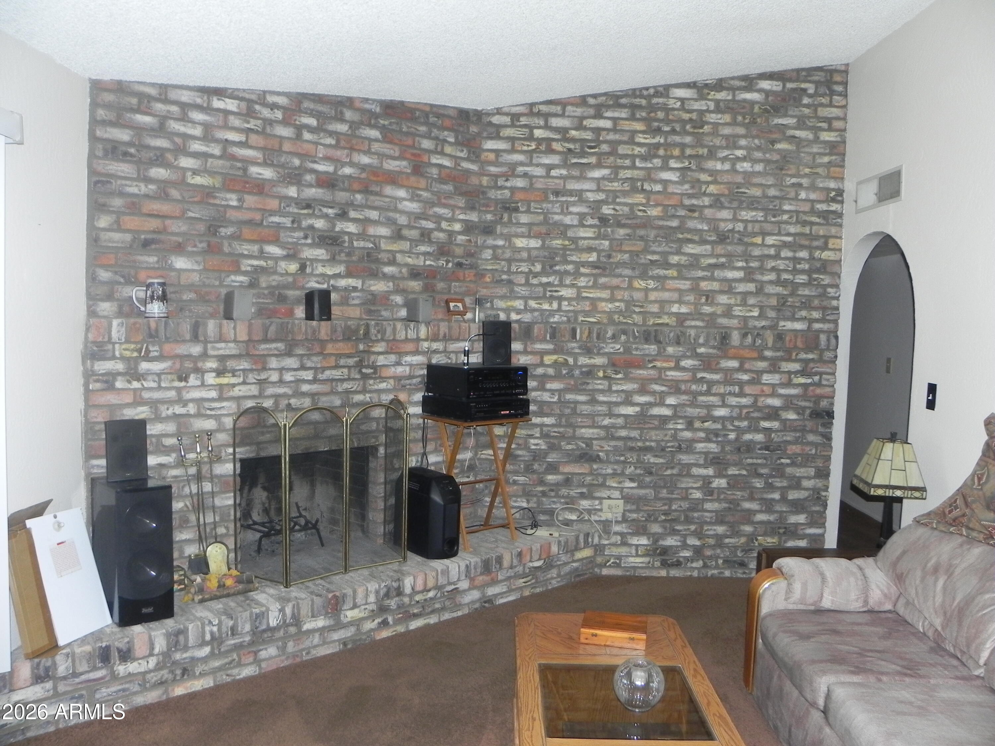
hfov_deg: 67.3
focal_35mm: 26
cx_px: 498
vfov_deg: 53.1
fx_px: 747
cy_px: 373
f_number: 3.5
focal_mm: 4.6
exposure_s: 1/30
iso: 256
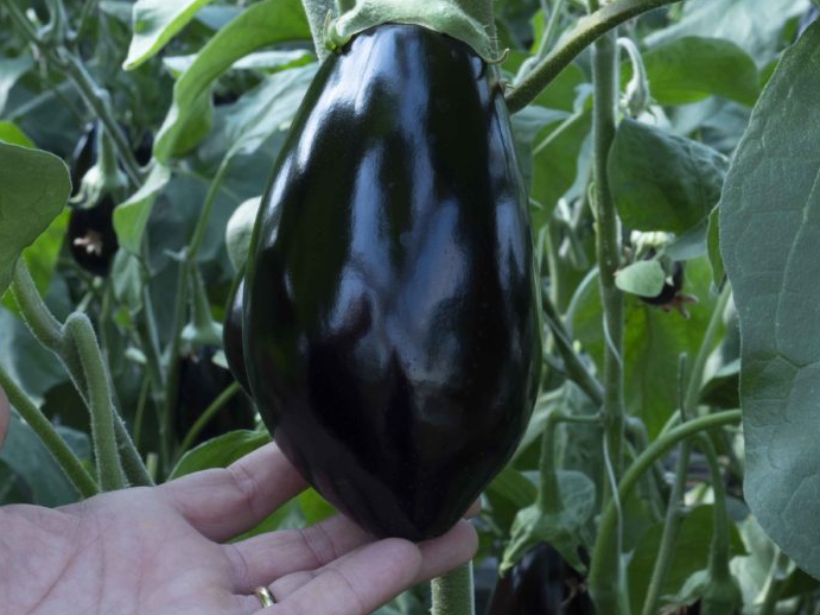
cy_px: 258
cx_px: 418
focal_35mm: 86
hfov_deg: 22.8
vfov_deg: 17.2
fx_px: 2037
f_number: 10
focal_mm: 27
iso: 200
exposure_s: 1/50
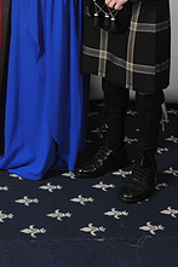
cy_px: -36
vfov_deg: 18.6
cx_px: -10
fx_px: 780
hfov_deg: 12.8
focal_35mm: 105
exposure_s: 1/160
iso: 1000
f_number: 7.1
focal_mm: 40
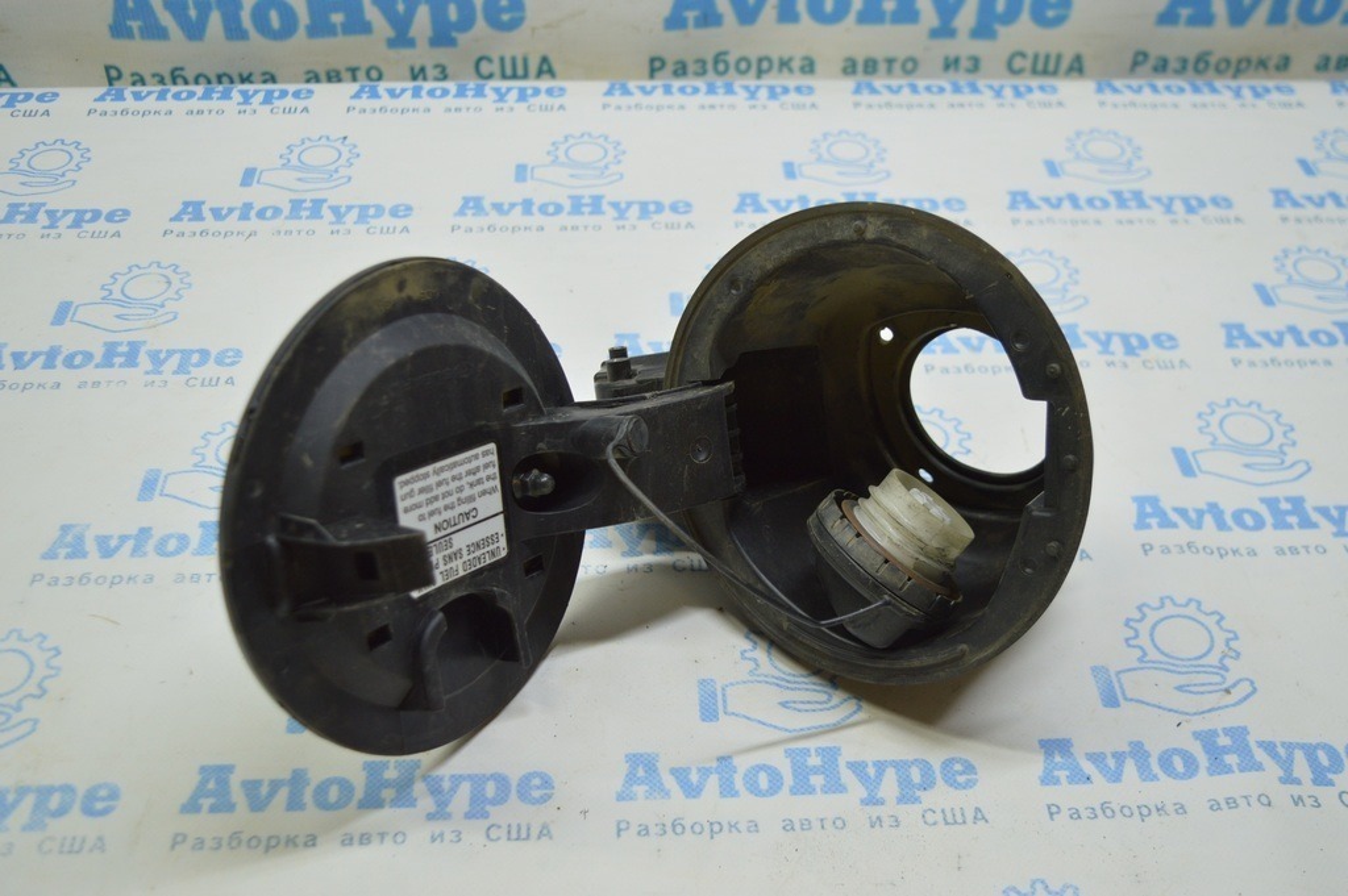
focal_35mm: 40
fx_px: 1515
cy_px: 448
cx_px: 674
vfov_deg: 33.0
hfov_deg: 48.0
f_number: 4
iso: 400
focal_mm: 27
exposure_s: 1/60
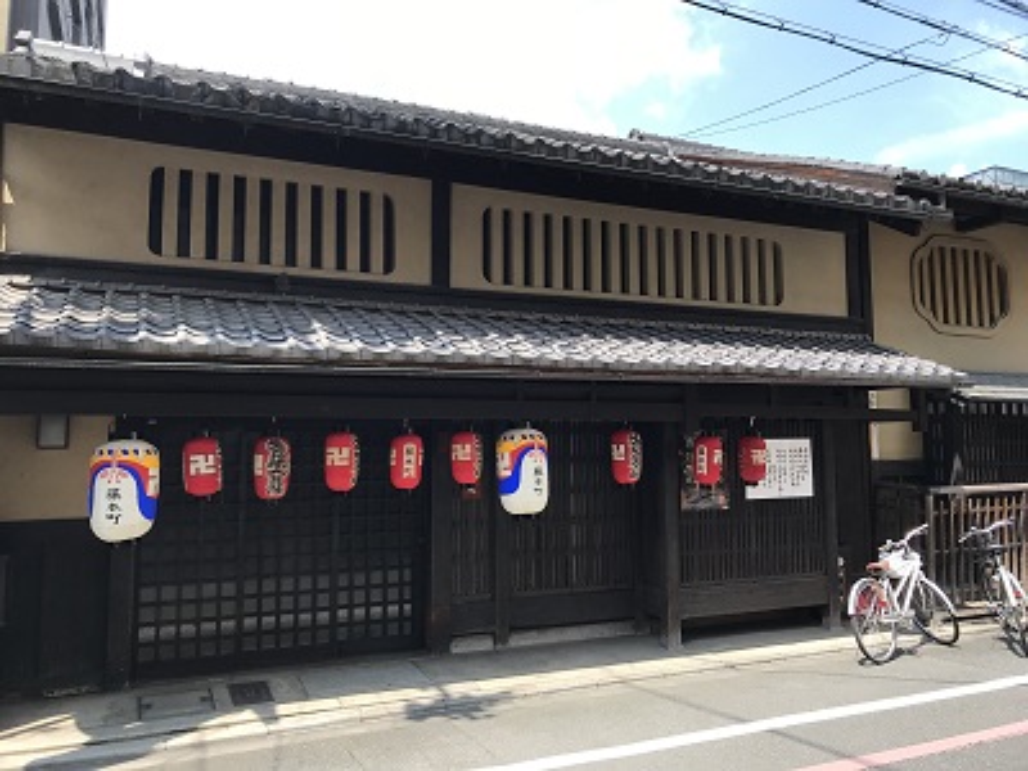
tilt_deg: +5.2
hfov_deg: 63.4
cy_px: 386
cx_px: 514
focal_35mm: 28
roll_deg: +0.3
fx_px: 832
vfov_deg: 49.7
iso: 20
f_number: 1.8
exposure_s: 1/785
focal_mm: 3.99
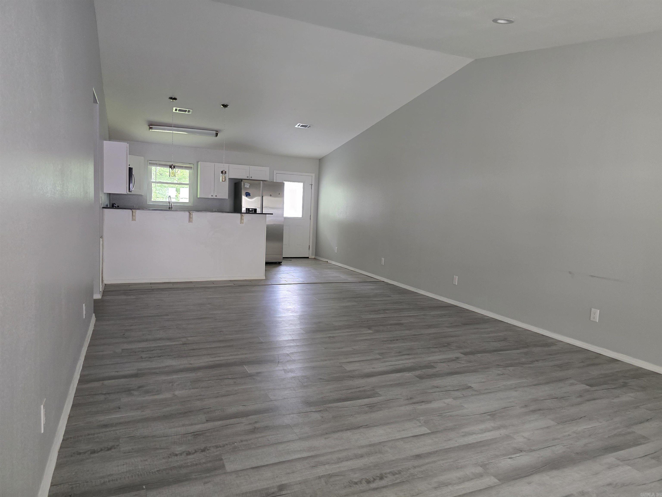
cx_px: 331
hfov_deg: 73.9
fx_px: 440
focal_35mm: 23
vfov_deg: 58.9
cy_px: 248
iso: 800
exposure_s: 1/120
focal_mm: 6.3
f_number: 1.7
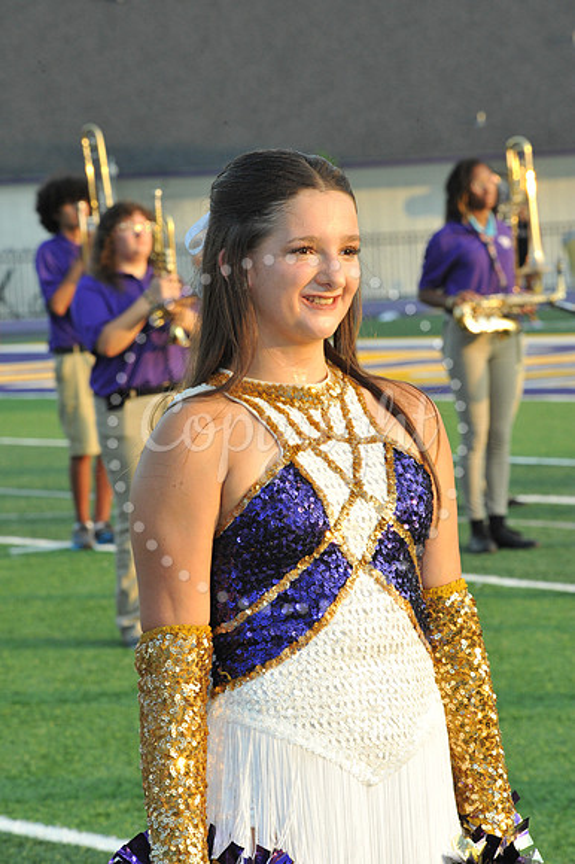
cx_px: 288
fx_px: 3718
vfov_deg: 13.3
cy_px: 432
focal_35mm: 155
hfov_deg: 8.8
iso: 1600
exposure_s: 1/250
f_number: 13
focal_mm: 155
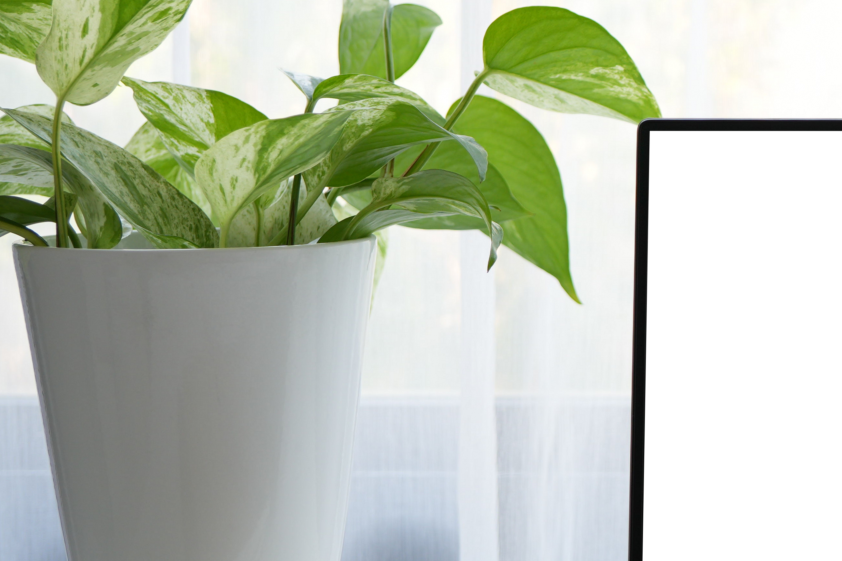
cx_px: 1098
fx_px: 3087
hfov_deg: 14.8
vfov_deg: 10.4
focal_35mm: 132
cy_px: 226
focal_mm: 50
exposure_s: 1/30
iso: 200
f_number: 4
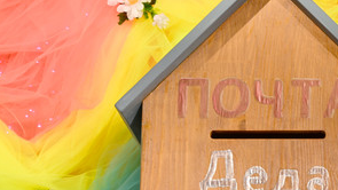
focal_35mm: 159
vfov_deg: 7.6
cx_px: 309
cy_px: 179
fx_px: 1425
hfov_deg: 13.4
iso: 200
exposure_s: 1/45
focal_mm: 70
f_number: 4
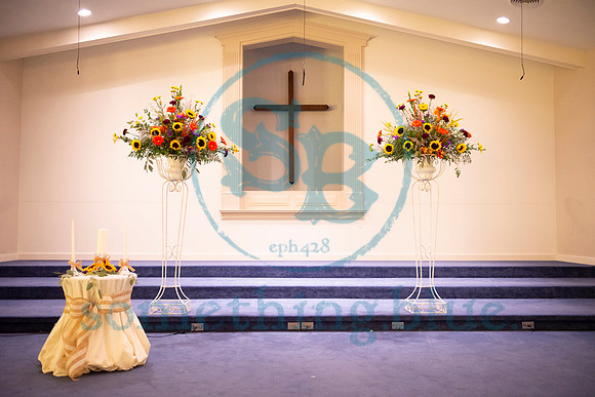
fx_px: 579
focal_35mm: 35
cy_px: 198
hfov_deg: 54.4
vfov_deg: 37.9
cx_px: 298
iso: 2500
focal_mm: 35
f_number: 2.8
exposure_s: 1/125
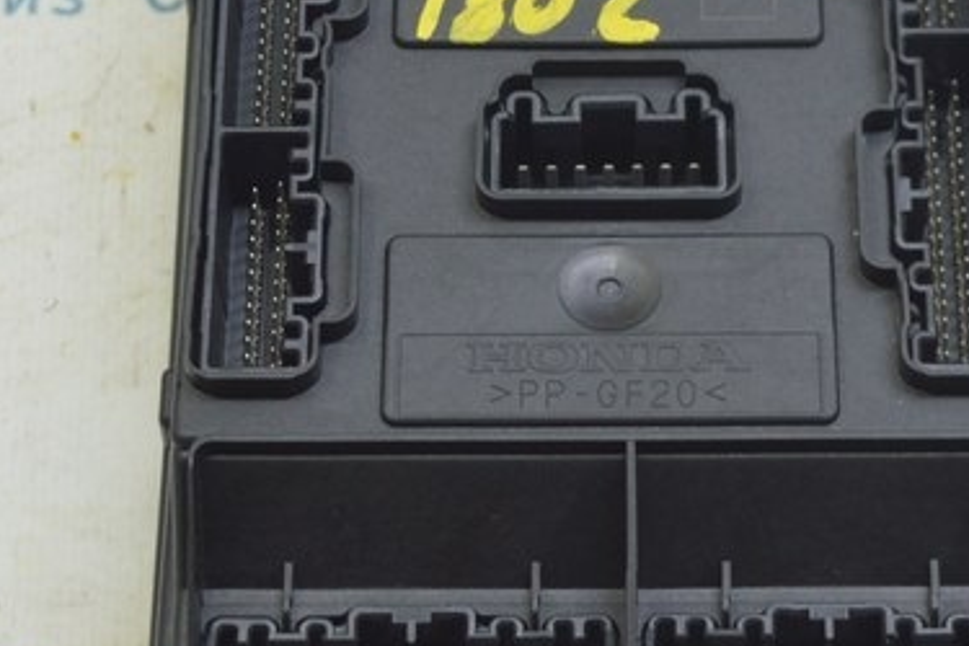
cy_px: 185
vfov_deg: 10.5
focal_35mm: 131
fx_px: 3526
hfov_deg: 15.6
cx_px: 597
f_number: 5.6
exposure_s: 1/20
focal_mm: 32
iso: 400
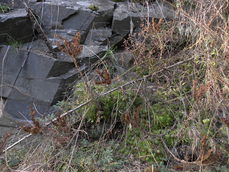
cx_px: 114
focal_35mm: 26
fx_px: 172
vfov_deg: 53.1
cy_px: 86
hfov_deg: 67.3
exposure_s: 1/50
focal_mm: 4.6
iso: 64
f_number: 2.8
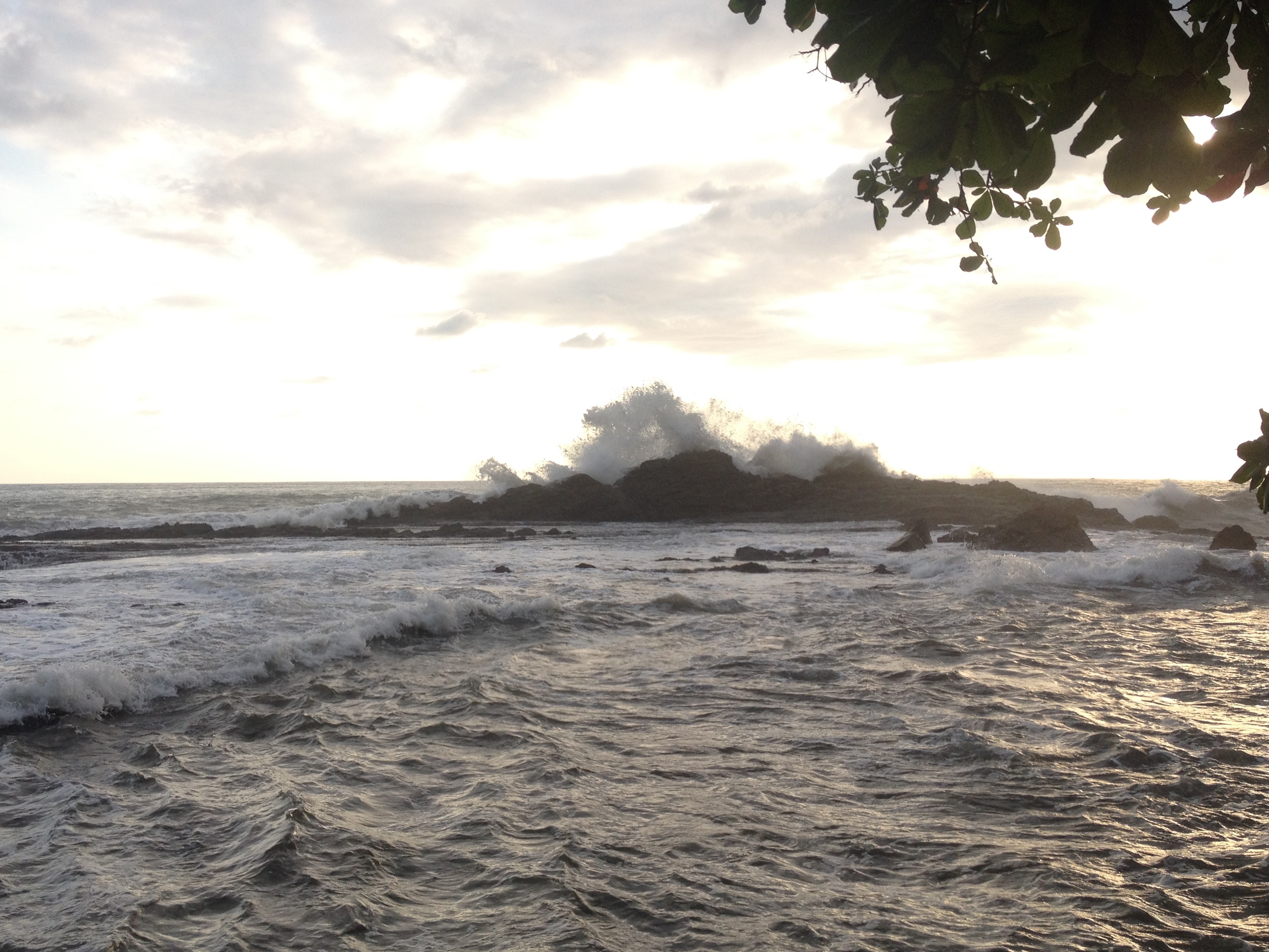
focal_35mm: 43
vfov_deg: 33.6
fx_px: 1576
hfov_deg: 43.6
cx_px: 508
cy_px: 428
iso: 50
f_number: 2.4
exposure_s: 1/968
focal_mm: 4.28
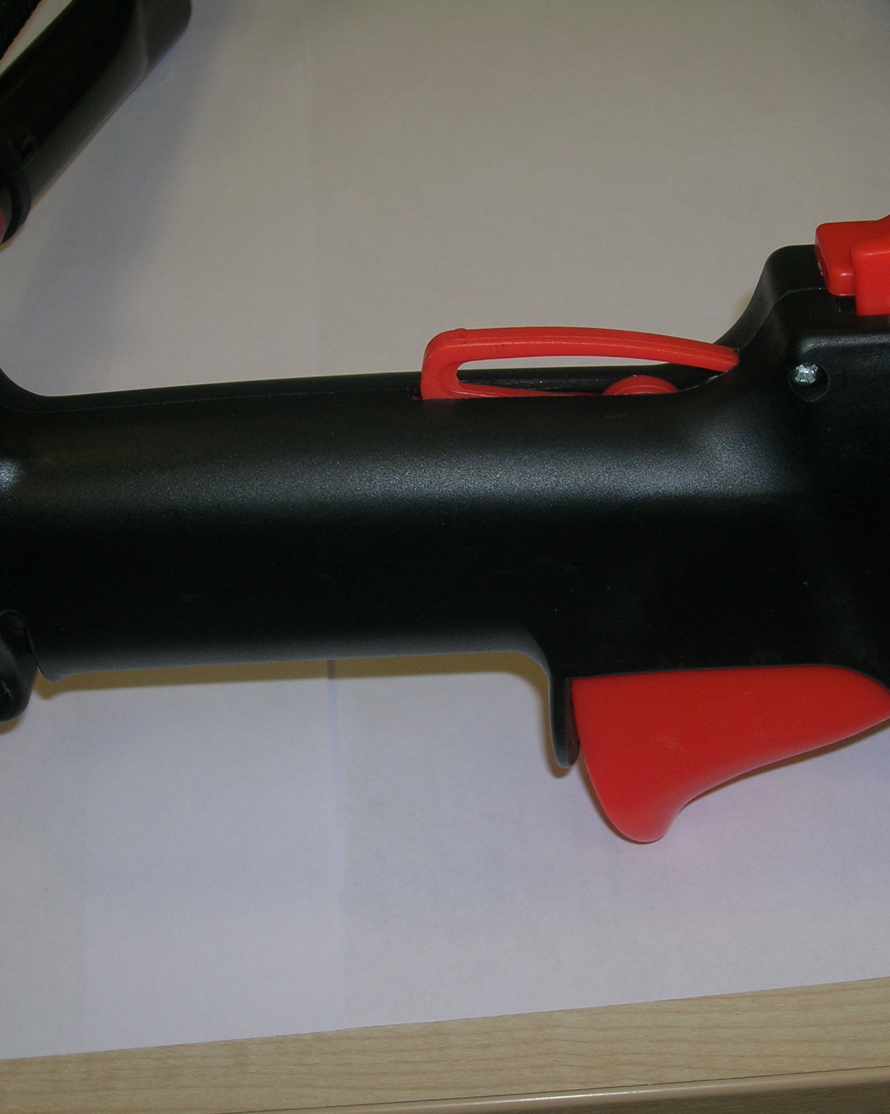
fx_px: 2174
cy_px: 557
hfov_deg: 23.1
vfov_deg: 28.7
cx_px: 539
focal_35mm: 66
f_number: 3.3
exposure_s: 1/60.1
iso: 50
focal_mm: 8.4
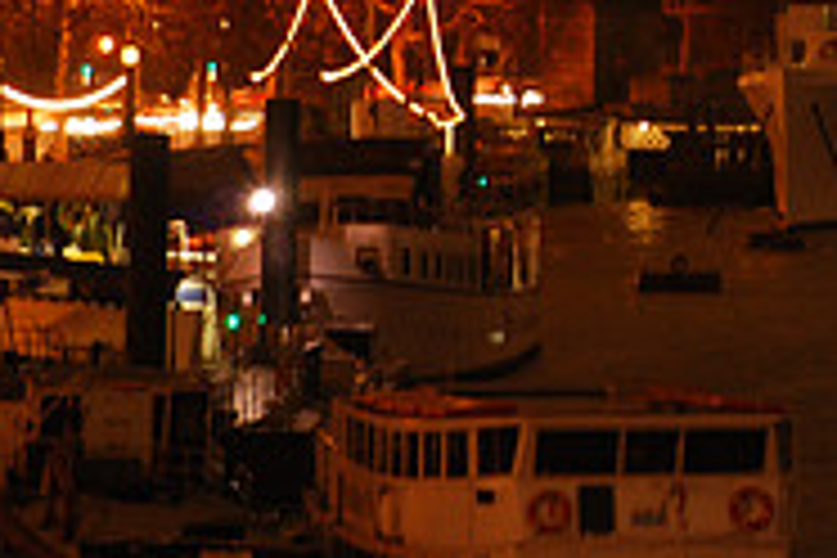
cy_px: -216
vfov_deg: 4.2
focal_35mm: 328
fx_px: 7625
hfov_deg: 6.2
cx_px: 1210
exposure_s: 1/1.3
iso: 400
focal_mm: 70
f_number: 5.6
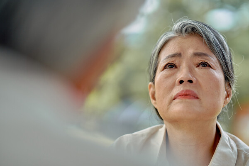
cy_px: 83
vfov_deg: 16.1
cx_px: 124
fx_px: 588
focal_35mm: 85
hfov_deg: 23.9
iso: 320
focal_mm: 85
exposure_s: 1/640
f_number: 1.8
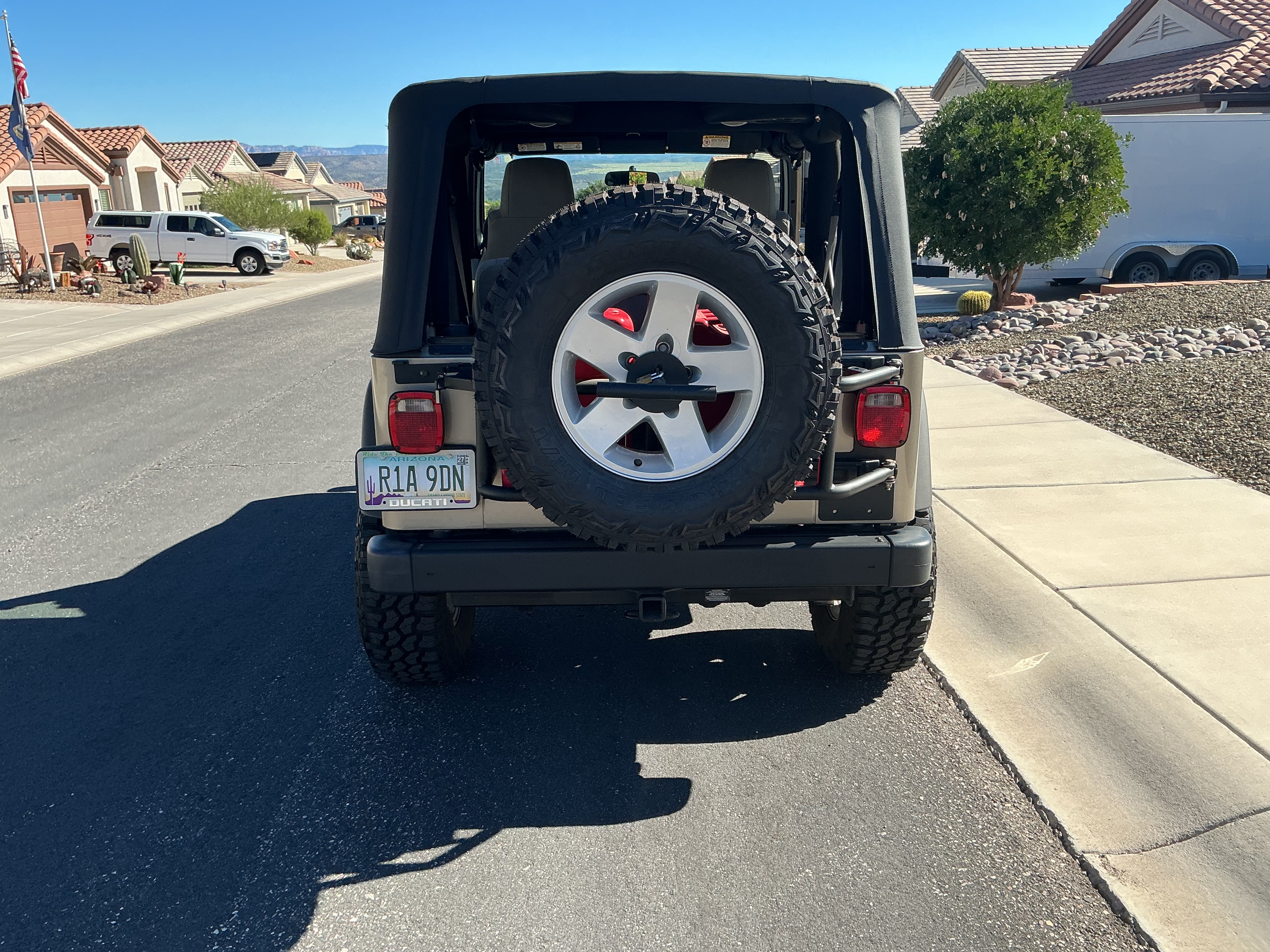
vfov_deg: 48.2
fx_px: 1064
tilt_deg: -16.4
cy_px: 476
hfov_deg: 61.7
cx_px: 635
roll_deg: +2.1
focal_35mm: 29
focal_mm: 3
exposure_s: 1/944
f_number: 1.8
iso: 25
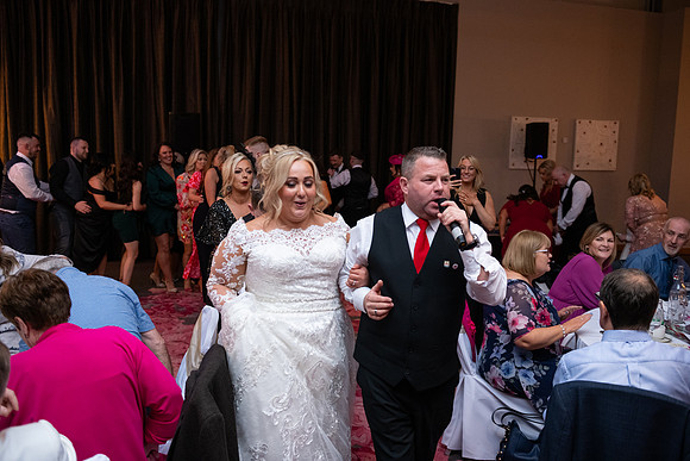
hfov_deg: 60.3
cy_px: 230
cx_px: 345
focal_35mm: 31
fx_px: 594
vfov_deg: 42.3
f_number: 3.5
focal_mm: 31
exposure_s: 1/160
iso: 1250
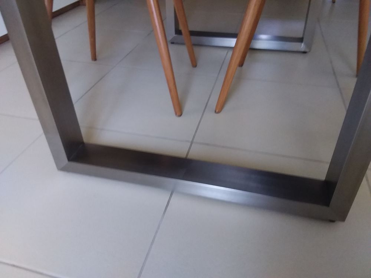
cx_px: 186
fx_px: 300
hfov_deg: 63.4
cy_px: 139
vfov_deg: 49.7
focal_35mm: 28
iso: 160
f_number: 1.9
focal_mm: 2.91
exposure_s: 1/33
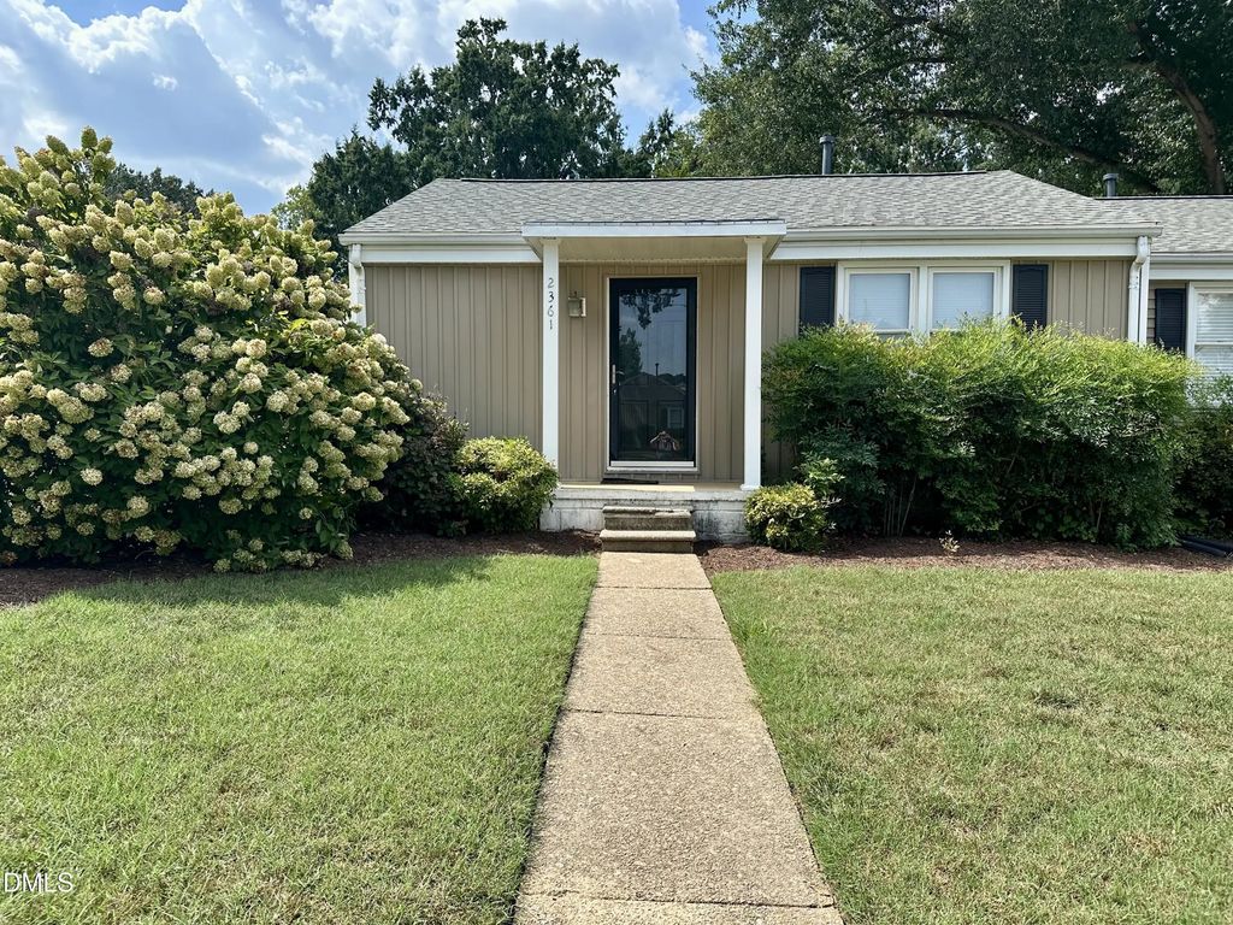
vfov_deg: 56.8
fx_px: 855
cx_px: 616
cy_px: 462
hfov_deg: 71.6
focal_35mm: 24
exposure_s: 1/2410
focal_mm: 6.86
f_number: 1.78
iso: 80
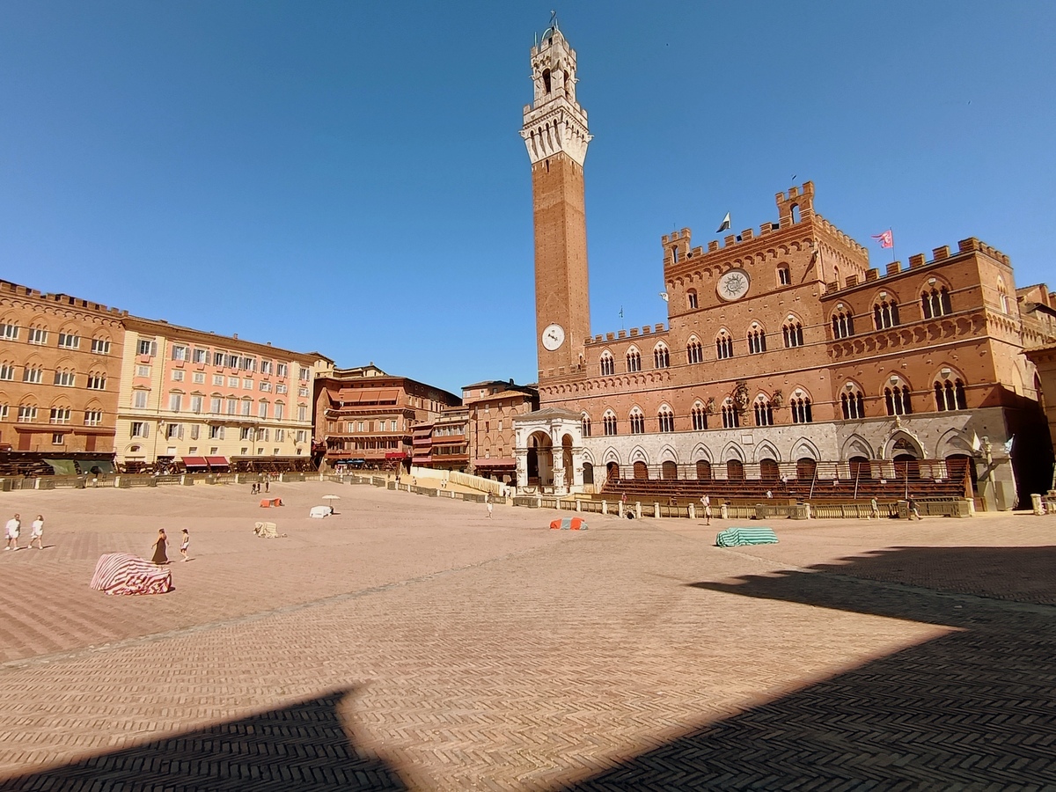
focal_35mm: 17
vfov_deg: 74.7
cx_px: 528
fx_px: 519
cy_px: 396
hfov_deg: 91.0
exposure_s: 1/880
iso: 103
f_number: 2.2
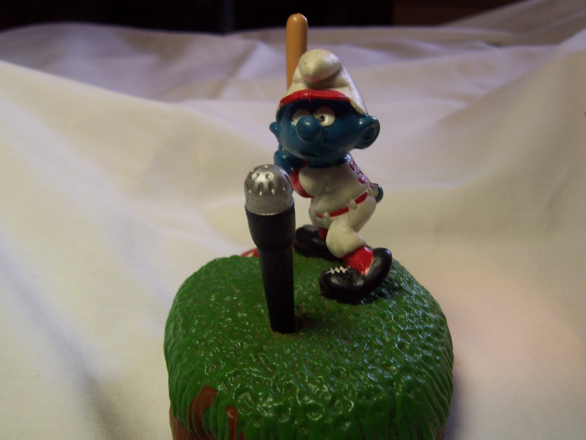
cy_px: 220
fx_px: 626
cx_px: 293
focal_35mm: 37
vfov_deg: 38.7
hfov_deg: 50.1
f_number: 2.8
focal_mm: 5.6
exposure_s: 1/60
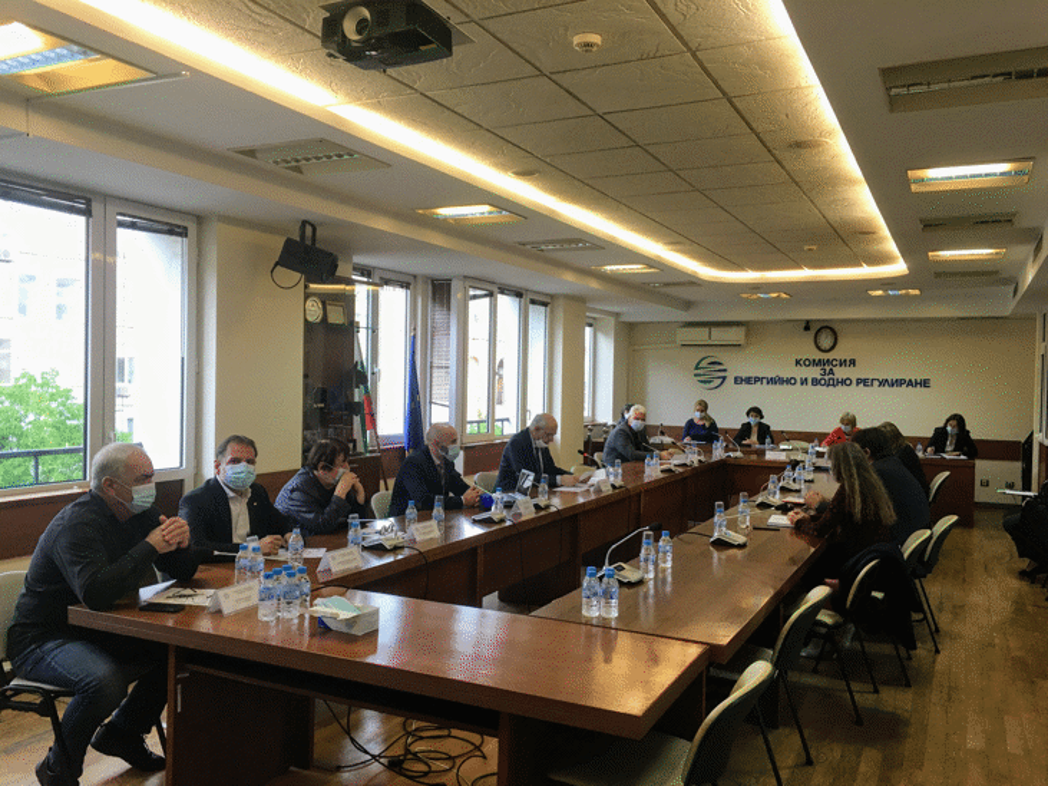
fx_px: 878
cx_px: 524
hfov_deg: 61.7
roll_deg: -0.7
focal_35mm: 29
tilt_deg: +0.4
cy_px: 393
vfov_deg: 48.2
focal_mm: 4.15
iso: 64
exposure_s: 1/33
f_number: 2.2
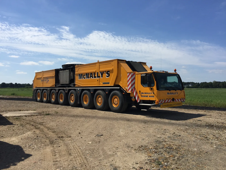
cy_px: 85
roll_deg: +0.0
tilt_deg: +1.3
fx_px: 189
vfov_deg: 48.2
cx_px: 113
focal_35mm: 29
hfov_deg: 61.7
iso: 32
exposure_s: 1/3300
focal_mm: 4.15
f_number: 2.2
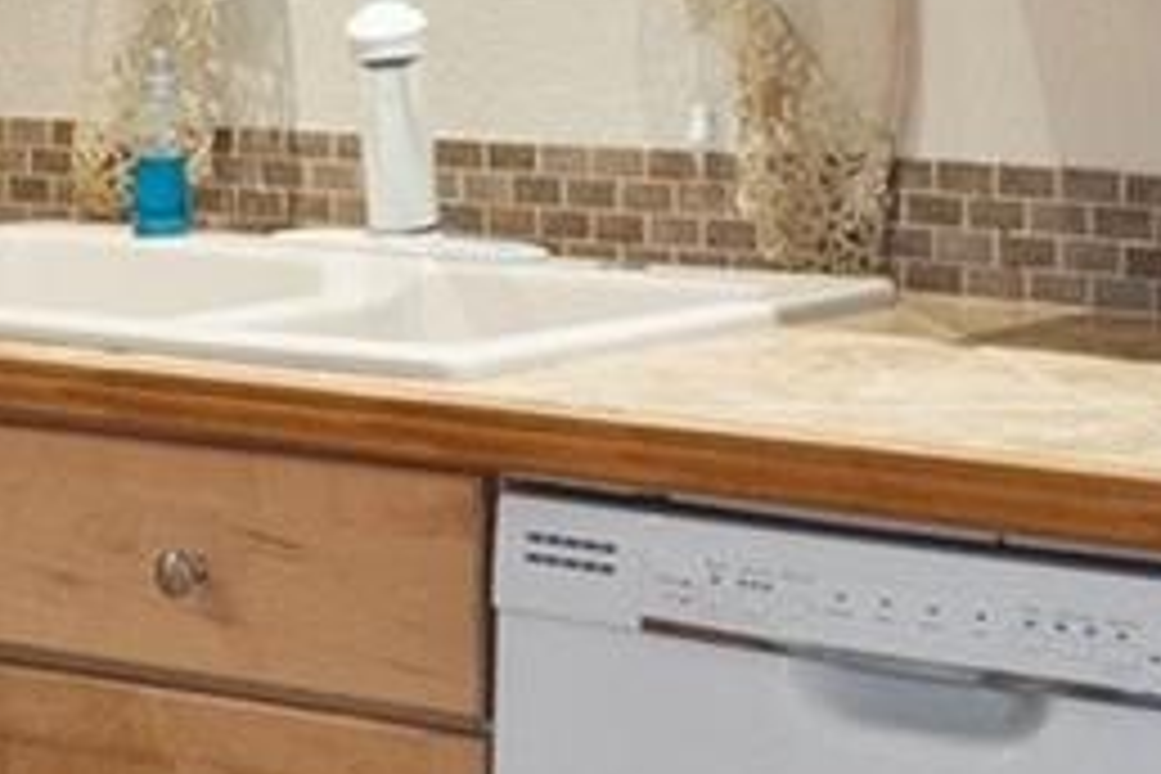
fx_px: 3905
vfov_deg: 11.0
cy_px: -292
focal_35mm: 121
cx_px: 284
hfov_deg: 16.8
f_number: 8
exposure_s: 1/3
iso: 640
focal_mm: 13
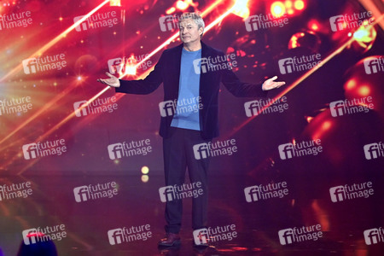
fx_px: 2133
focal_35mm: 200
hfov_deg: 10.3
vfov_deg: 6.9
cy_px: 128
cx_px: 192
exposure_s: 1/400
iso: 2000
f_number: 2.8
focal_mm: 200
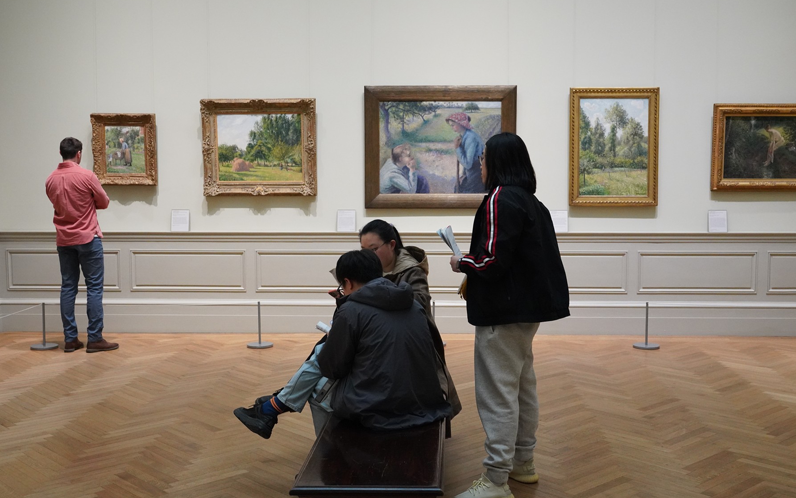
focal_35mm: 40
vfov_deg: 32.0
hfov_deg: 49.3
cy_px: 234
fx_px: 868
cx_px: 417
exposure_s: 1/100
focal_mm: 35
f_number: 5
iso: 6400
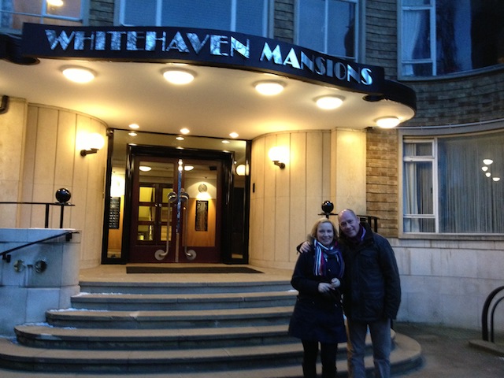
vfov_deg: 40.7
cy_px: 189
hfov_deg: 52.6
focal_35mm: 35
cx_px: 252
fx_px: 510
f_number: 2.4
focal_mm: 4.28
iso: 320
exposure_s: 1/20
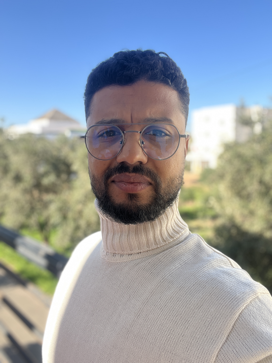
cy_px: 182
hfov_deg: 46.8
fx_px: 314
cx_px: 136
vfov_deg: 60.0
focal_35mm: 30
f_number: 2.2
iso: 32
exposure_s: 1/172
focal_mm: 2.71
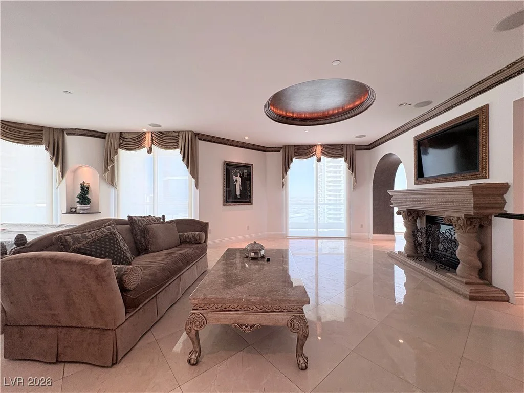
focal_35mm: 14
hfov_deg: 102.1
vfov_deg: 85.7
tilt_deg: +0.3
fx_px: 212
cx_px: 262
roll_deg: +0.7
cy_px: 196
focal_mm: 2.22
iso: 160
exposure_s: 1/120
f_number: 2.2
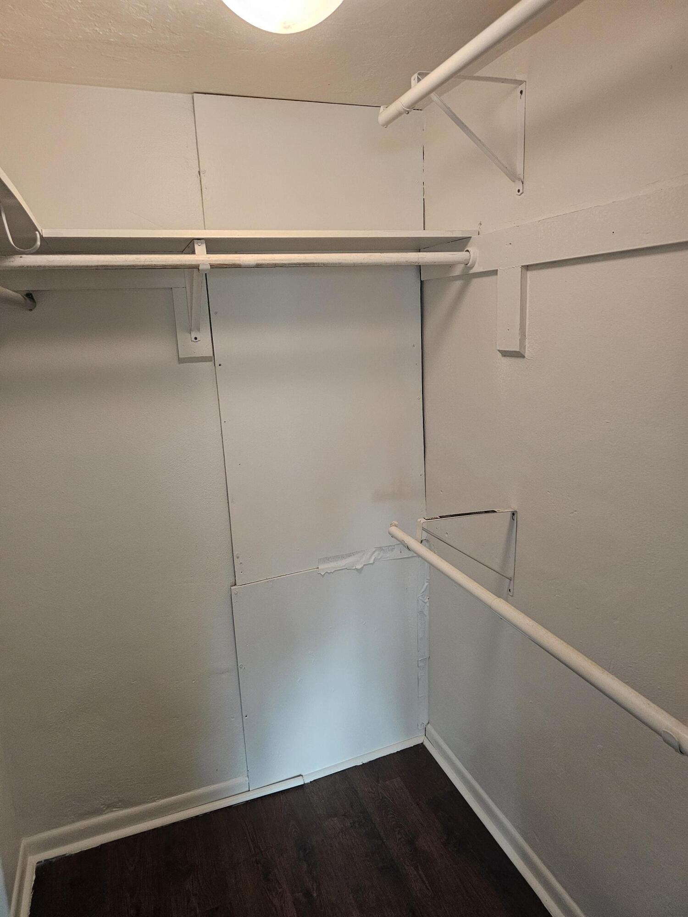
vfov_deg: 73.9
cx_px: 344
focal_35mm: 23
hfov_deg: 58.9
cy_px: 458
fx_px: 610
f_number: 1.7
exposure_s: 1/120
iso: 640
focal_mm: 6.3
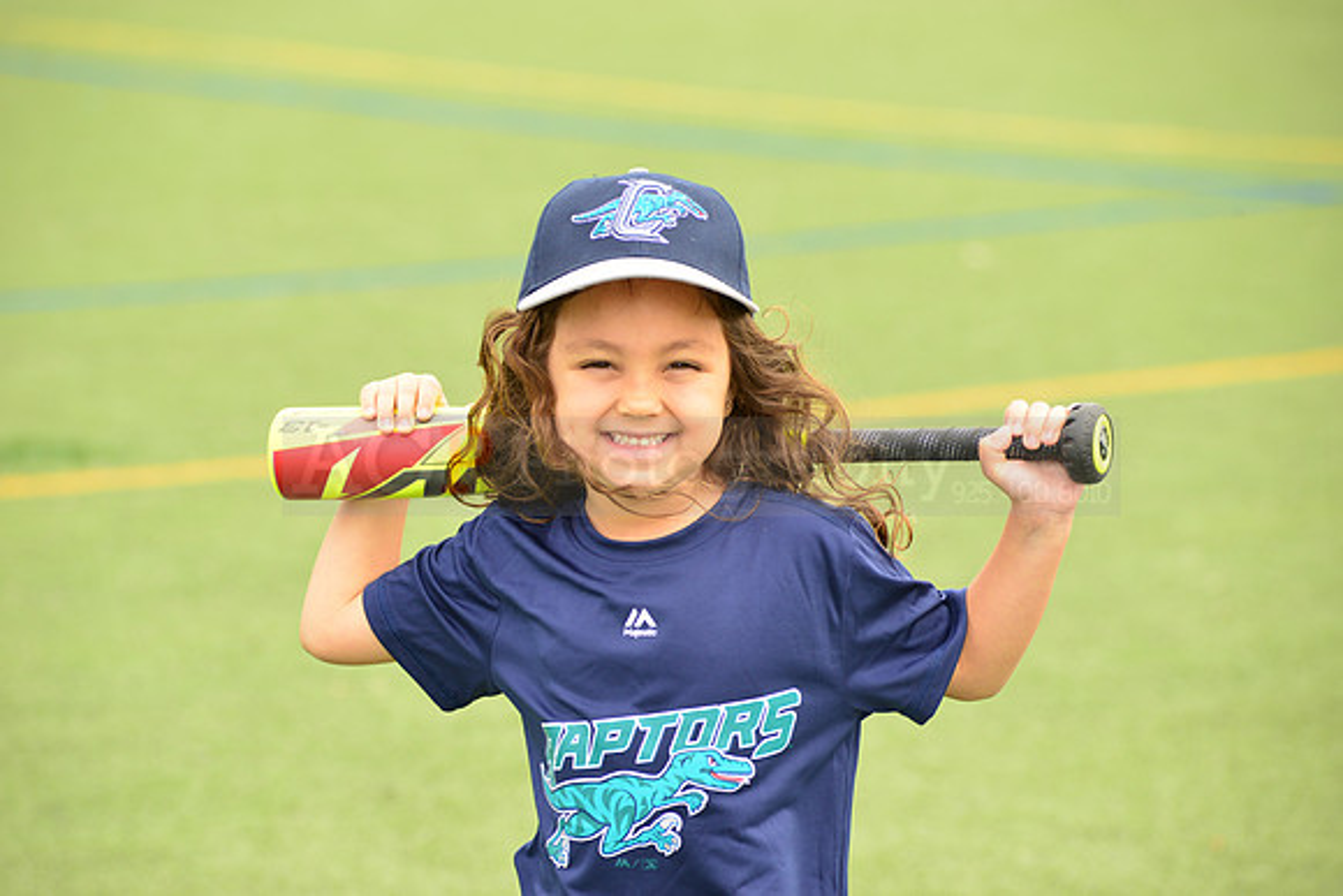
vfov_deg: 6.9
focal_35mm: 200
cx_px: 672
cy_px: 448
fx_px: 7463
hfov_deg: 10.3
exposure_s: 1/200
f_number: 8
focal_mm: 200
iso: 250
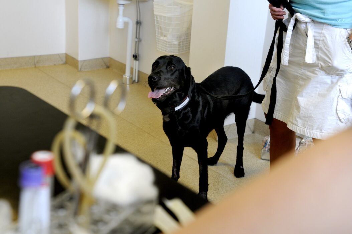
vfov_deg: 25.7
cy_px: 117
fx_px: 513
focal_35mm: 52
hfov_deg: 37.9
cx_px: 176
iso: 400
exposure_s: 1/80
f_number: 4.5
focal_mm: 35
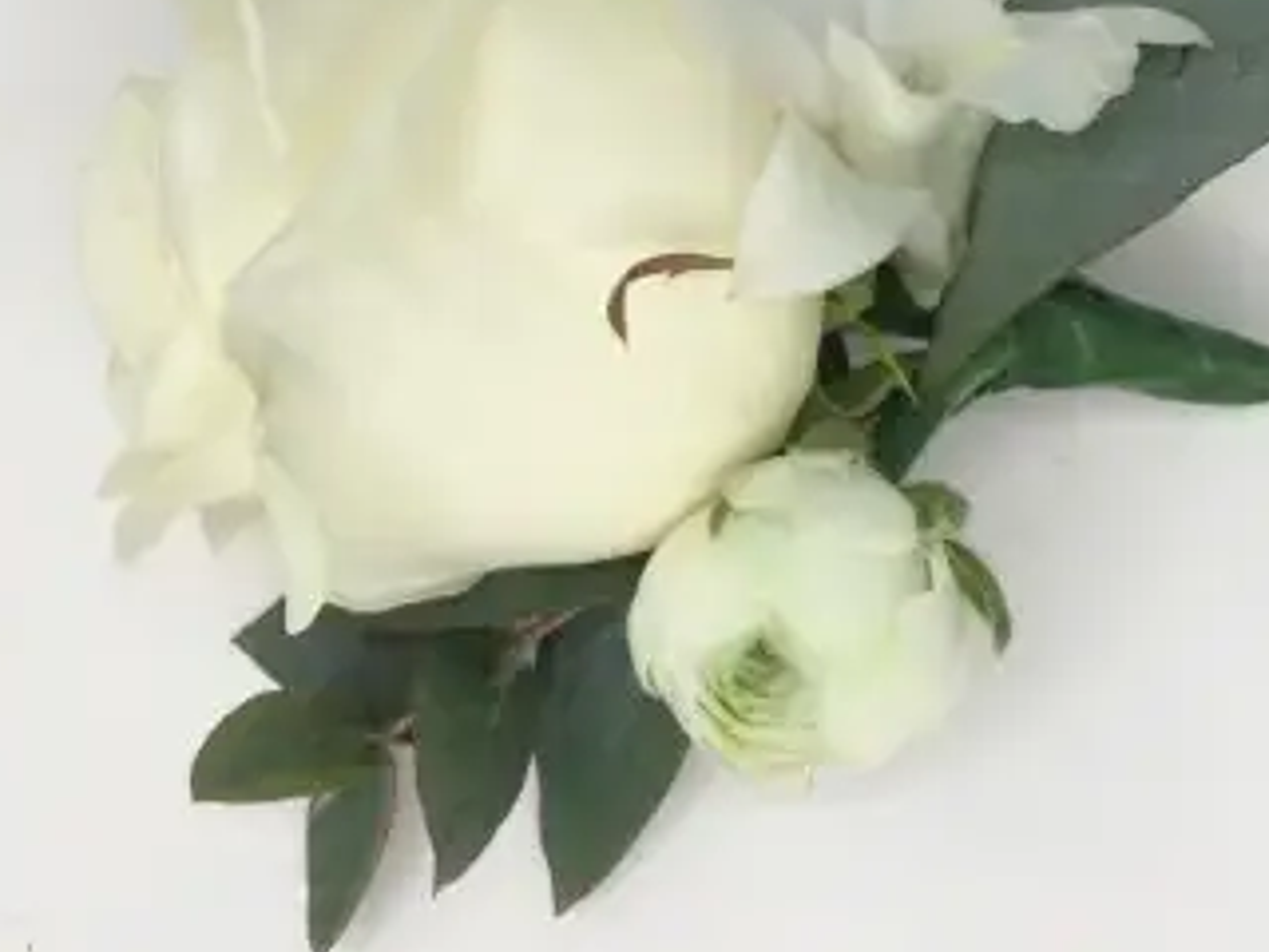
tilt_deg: -74.5
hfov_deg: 33.2
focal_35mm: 58
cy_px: 274
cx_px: 722
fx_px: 2126
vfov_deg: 25.0
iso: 32
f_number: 2.2
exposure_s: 1/419
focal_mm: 4.15
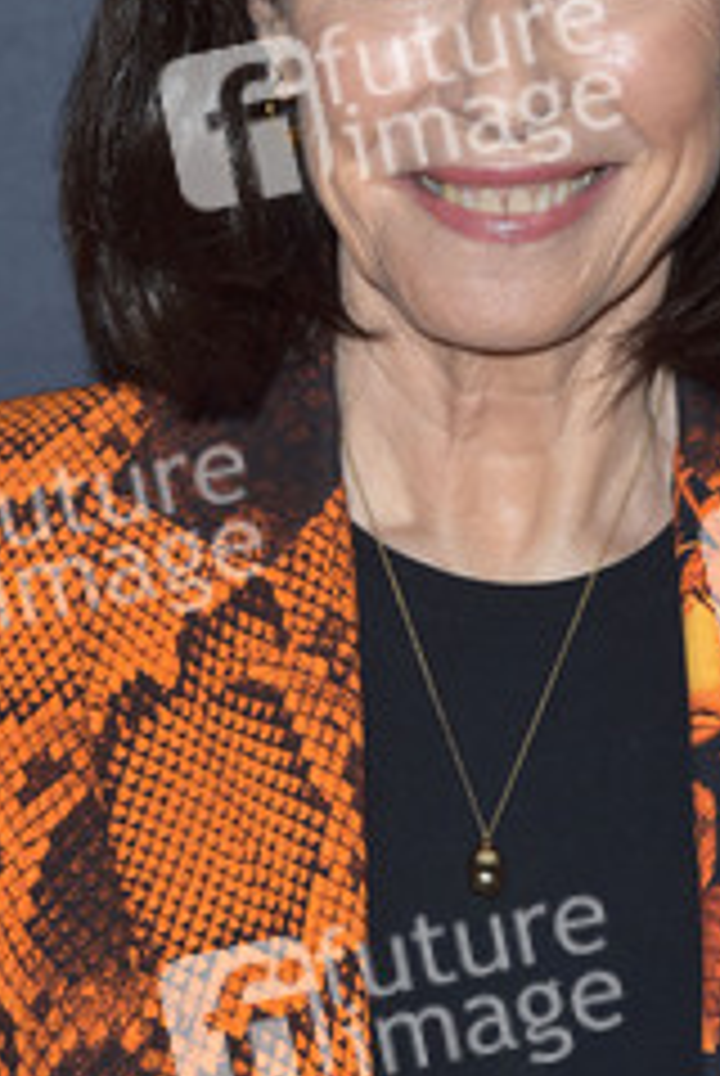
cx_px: 524
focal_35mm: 204
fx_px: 6102
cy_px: 329
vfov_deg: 10.1
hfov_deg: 6.7
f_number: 6.3
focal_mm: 122
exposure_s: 1/250
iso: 250
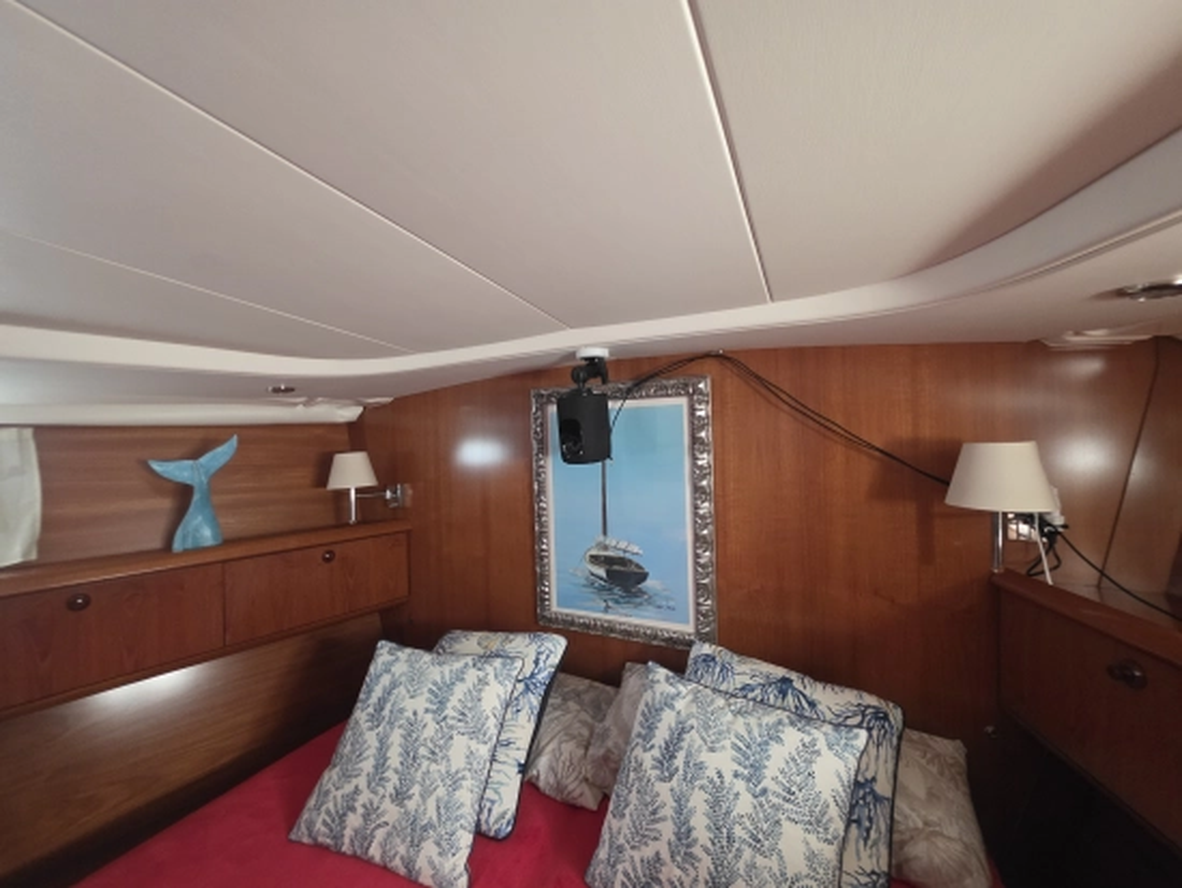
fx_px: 444
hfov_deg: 106.2
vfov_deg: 90.0
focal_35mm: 13
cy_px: 444
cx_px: 591
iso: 640
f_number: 1.9
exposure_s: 1/50
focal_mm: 2.2
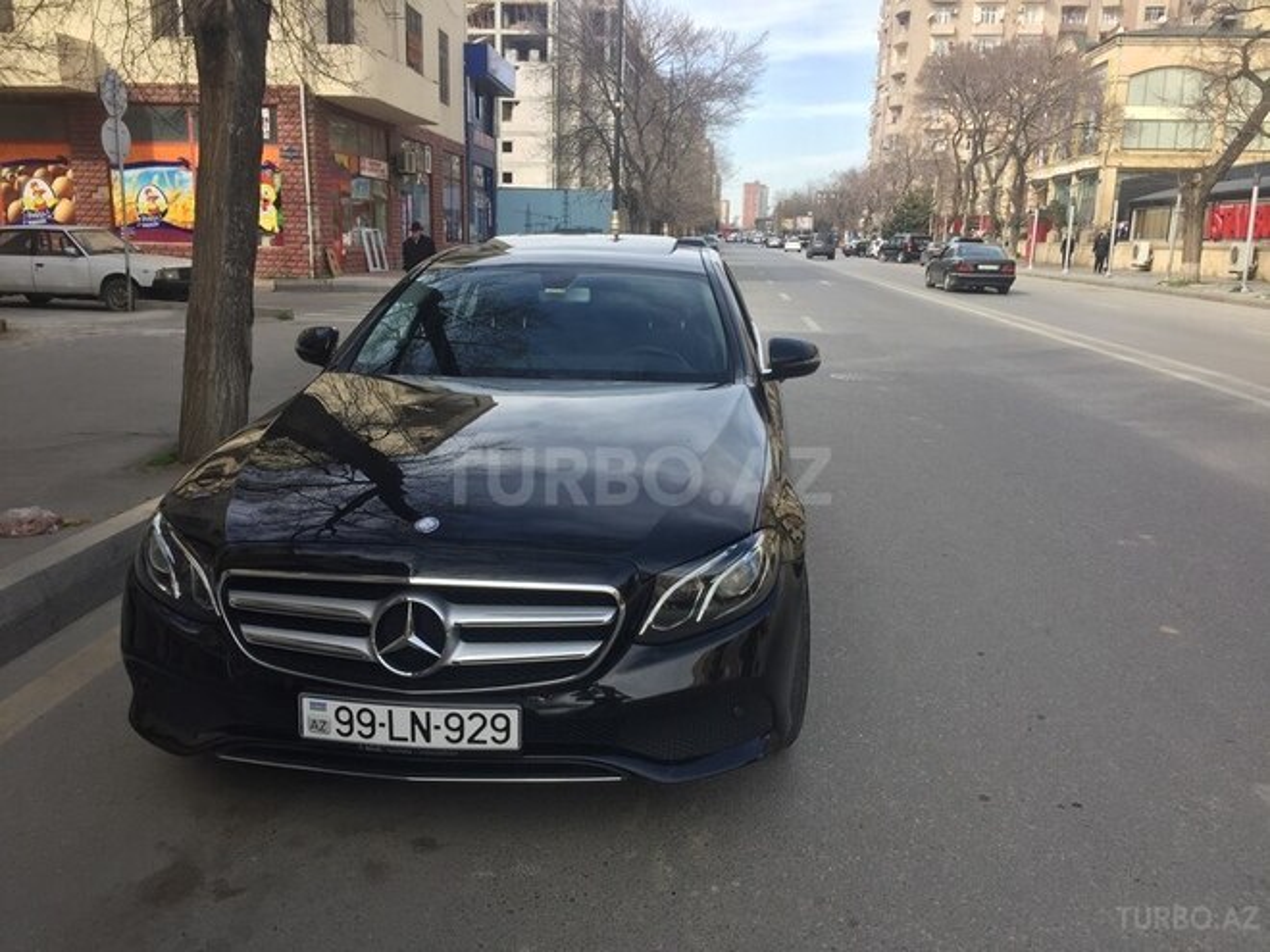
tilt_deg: -11.3
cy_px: 476
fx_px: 1064
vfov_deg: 48.2
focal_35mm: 29
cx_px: 635
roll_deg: -2.2
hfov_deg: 61.7
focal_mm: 4.15
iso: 32
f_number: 2.2
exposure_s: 1/648
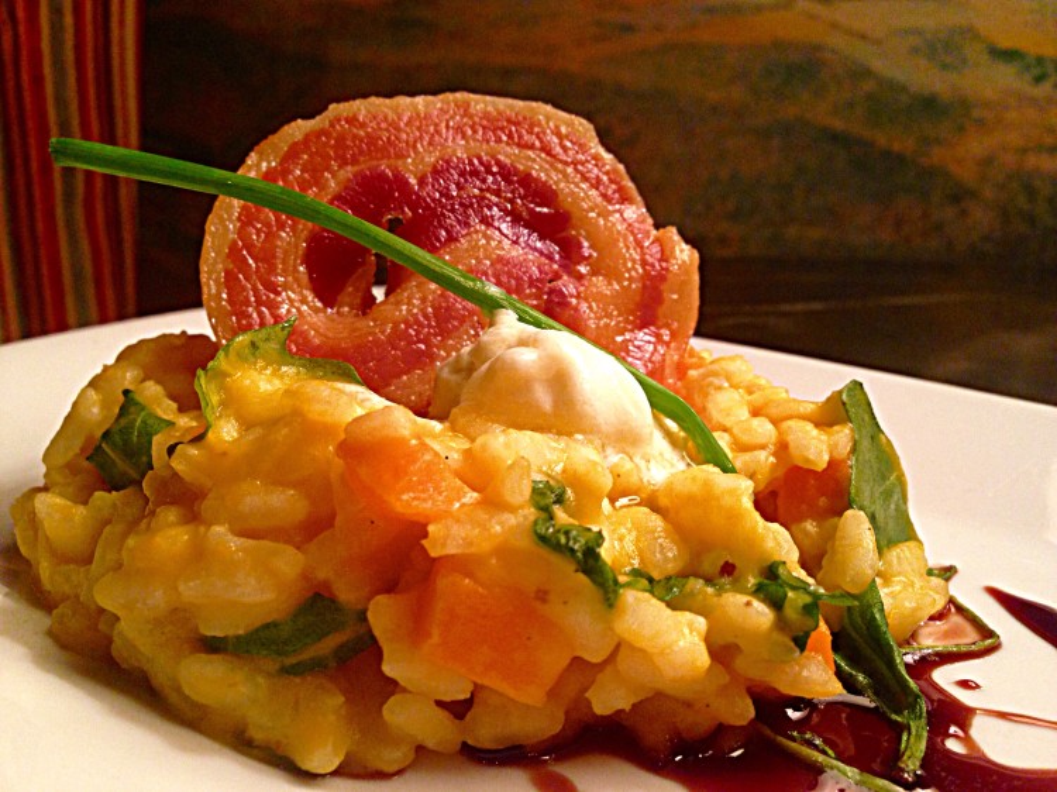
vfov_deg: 42.9
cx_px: 528
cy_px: 396
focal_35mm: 33
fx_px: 1007
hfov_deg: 55.4
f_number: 2.4
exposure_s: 1/20
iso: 125
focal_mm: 4.12
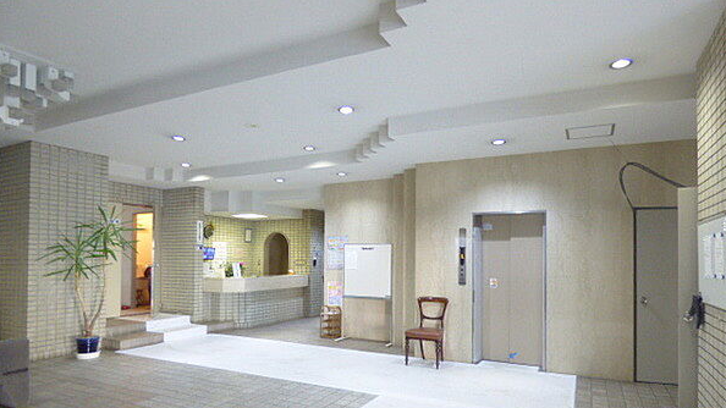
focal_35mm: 22
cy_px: 252
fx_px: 423
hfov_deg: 81.2
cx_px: 363
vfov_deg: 51.0
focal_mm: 3.58
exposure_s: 1/15
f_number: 2.8
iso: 400
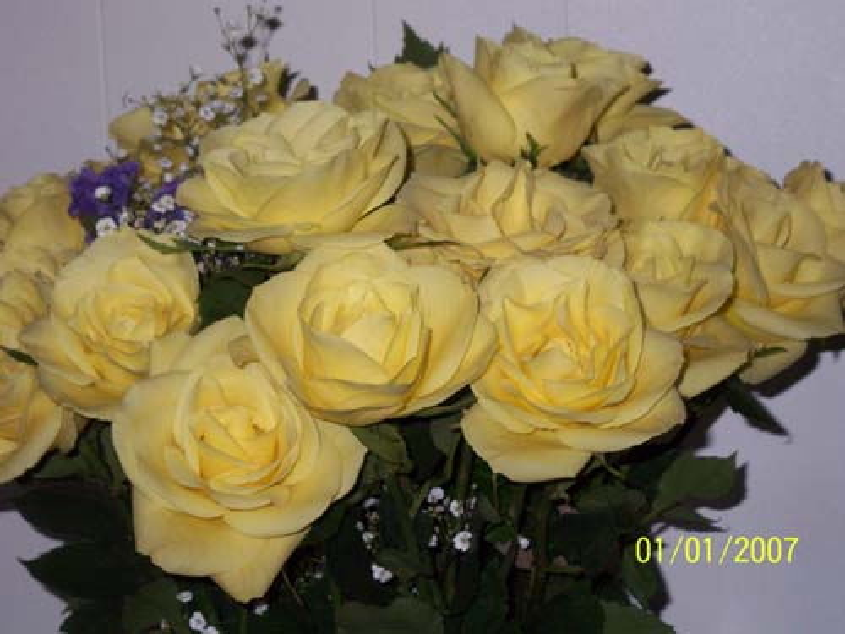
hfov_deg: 16.8
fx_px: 2856
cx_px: 422
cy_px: 317
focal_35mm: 117
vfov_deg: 12.7
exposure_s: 1/125
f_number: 4.4
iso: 125
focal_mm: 19.2
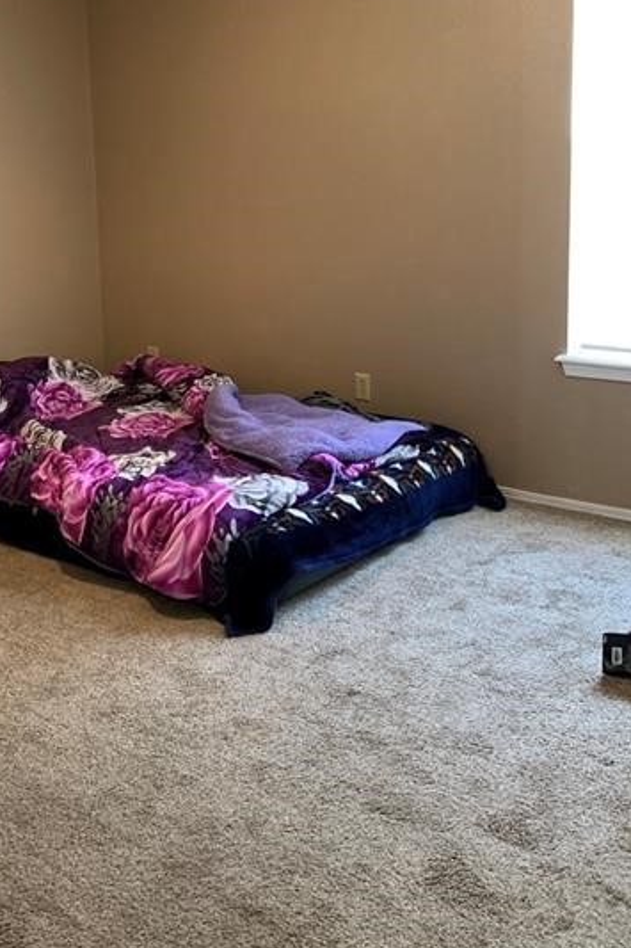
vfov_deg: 49.0
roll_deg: +2.5
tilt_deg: -8.1
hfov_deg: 33.5
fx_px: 1026
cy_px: 341
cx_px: 153
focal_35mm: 39
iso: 320
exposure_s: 1/40
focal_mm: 4.25
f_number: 1.8
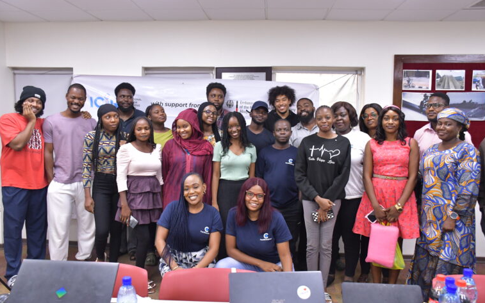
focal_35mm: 31
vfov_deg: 40.6
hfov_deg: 61.2
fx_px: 410
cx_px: 245
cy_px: 161
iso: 2000
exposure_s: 1/125
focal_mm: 20
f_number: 4.5
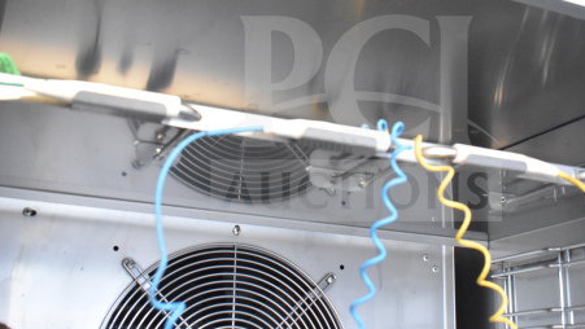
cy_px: 119
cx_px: 355
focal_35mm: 51
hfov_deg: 40.4
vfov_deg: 23.4
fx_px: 791
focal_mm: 24
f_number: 5.6
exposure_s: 1/125
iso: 6400
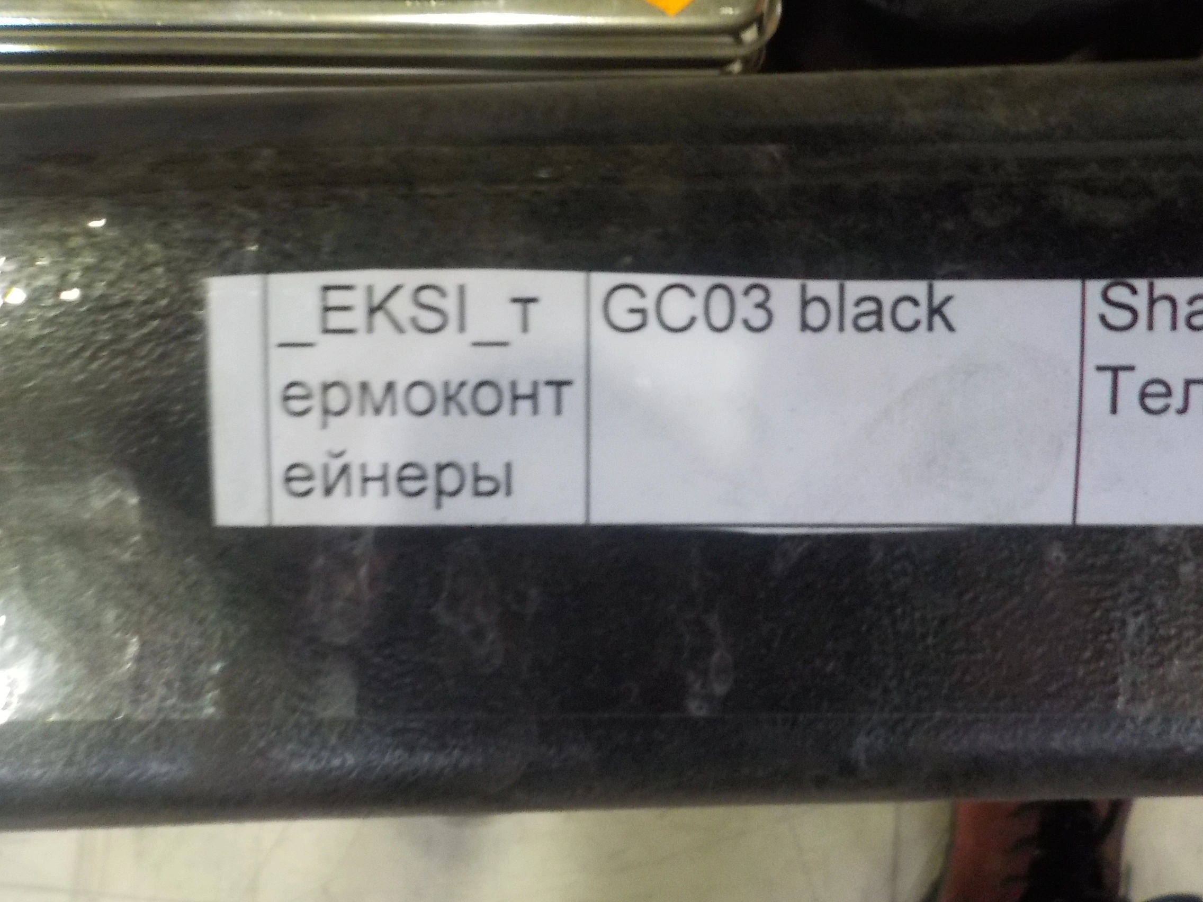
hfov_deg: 60.0
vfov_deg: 46.8
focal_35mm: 30
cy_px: 451
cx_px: 602
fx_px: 1043
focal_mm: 4.1
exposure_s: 1/8
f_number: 3.3
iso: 560
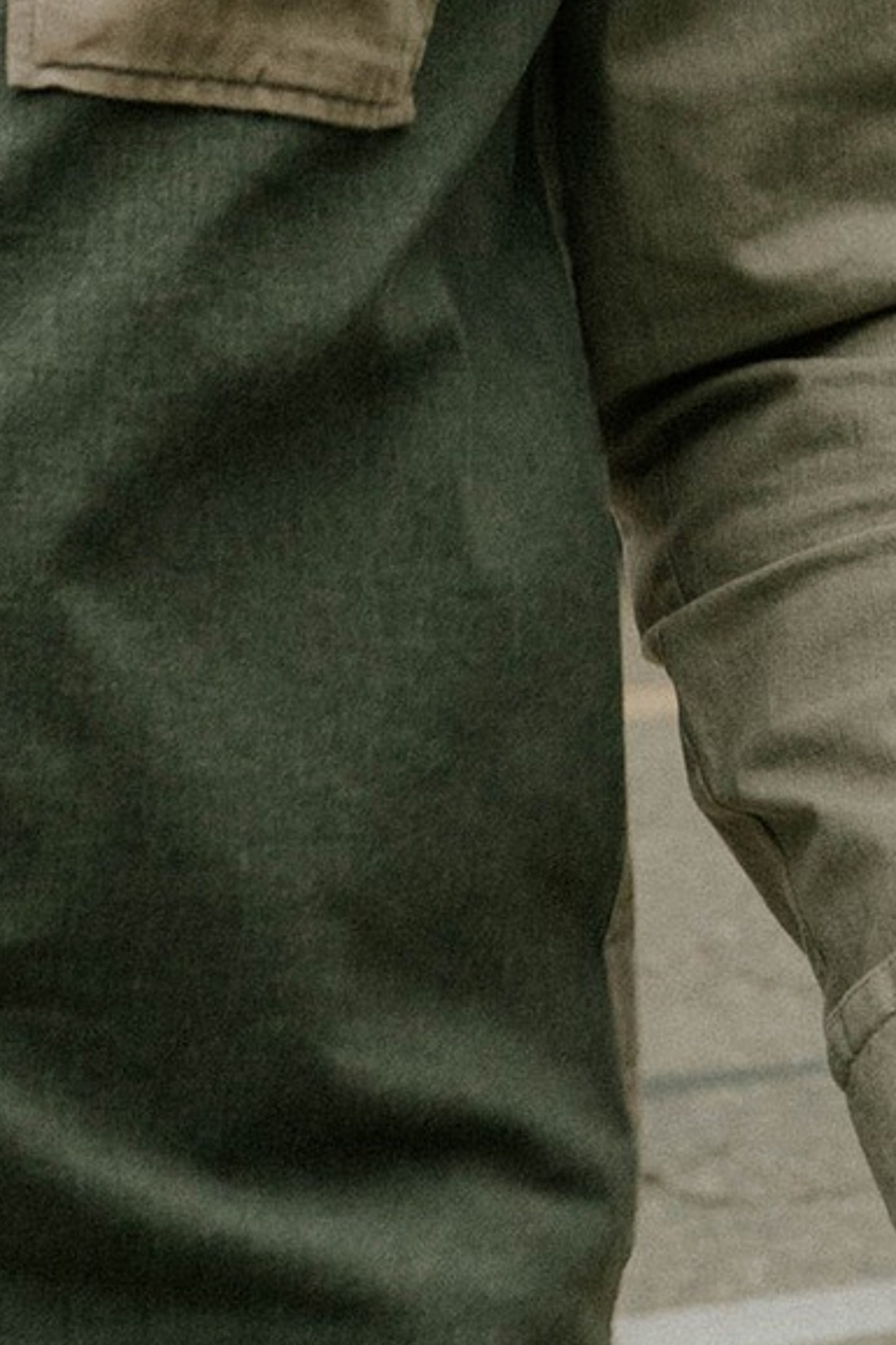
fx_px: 6948
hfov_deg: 7.3
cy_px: 451
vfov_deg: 11.0
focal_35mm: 186
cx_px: 1012
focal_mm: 28
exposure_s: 1/160
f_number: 4.5
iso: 250
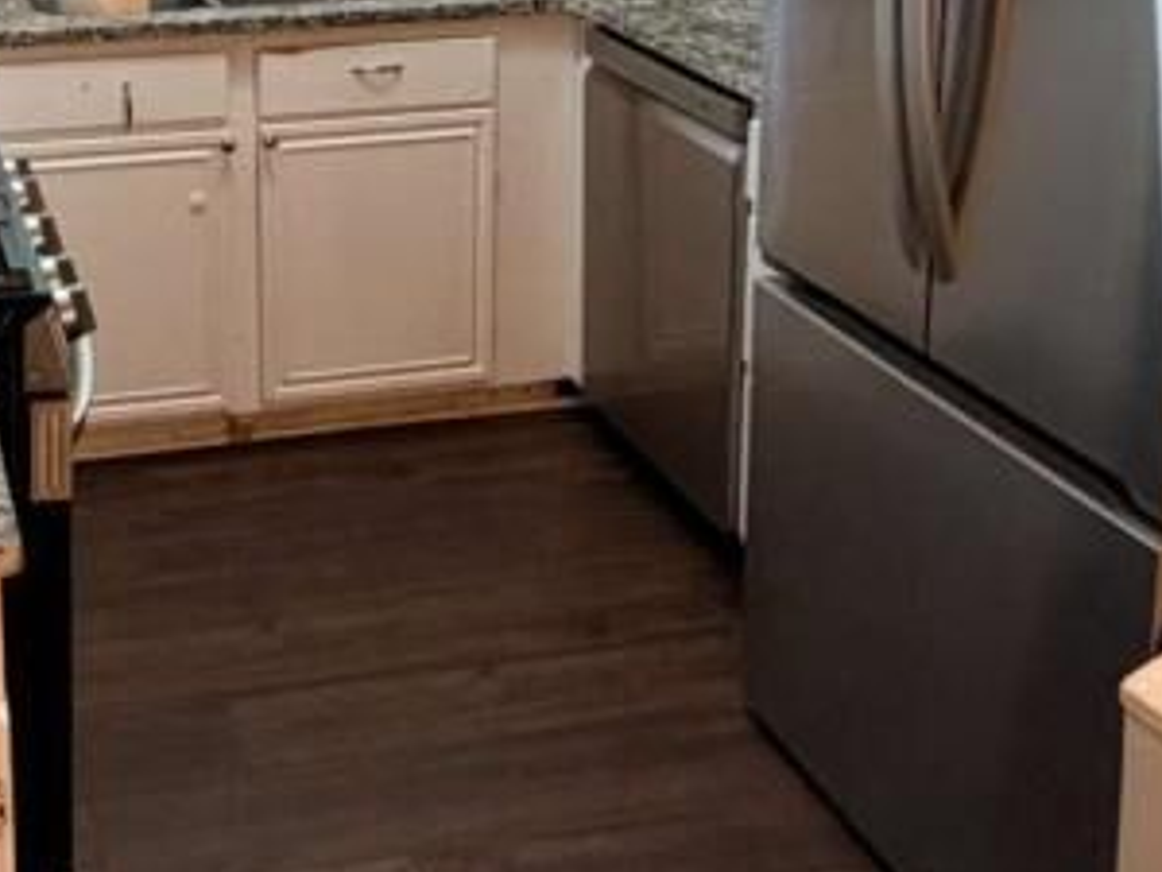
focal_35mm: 56
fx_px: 1880
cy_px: -4
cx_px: 221
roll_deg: +1.2
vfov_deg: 24.9
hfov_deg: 33.3
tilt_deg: -10.4
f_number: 2.2
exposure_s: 1/60
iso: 200
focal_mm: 2.22
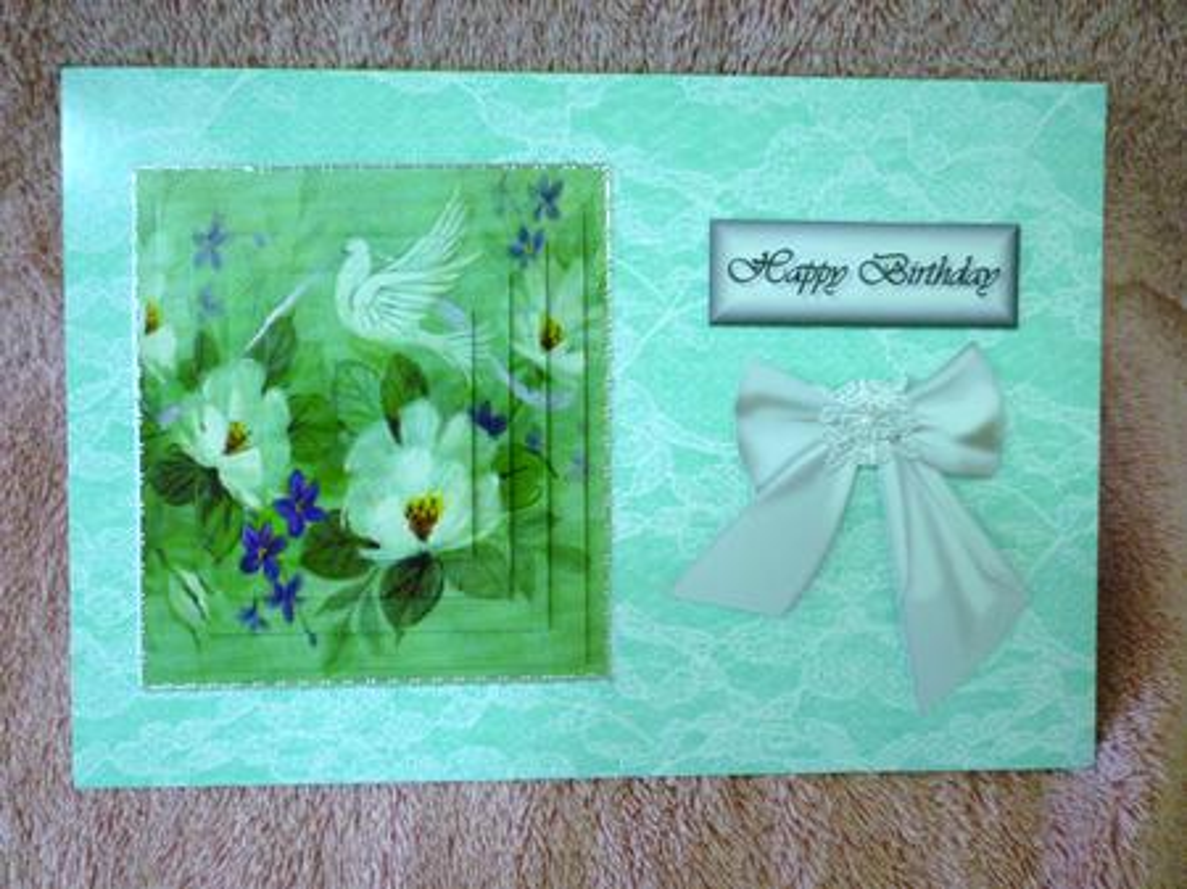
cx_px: 594
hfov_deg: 61.7
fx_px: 994
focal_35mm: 29
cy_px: 444
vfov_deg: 48.2
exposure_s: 1/15
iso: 400
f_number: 3.3
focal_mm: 5.2
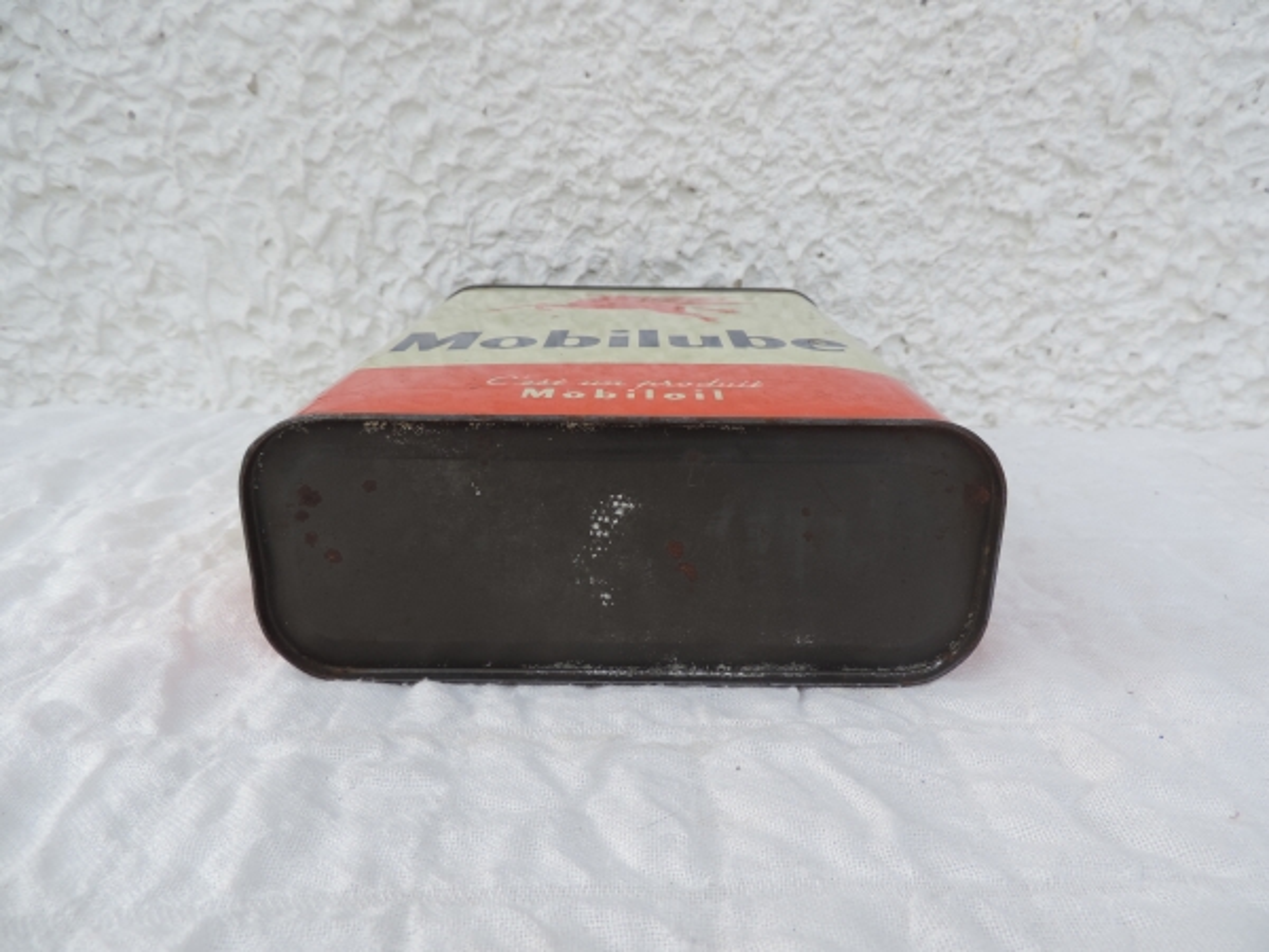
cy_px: 476
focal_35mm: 24
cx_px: 634
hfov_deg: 71.6
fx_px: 880
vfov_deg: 56.8
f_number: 3
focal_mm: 4.3
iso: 80
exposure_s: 1/400
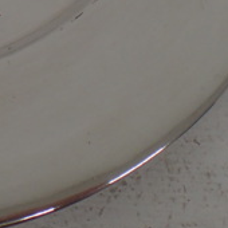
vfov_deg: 13.0
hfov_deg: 13.2
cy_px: -135
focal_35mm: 125
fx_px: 931
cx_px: -110
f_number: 2.3
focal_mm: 5.5
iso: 160
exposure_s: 1/125
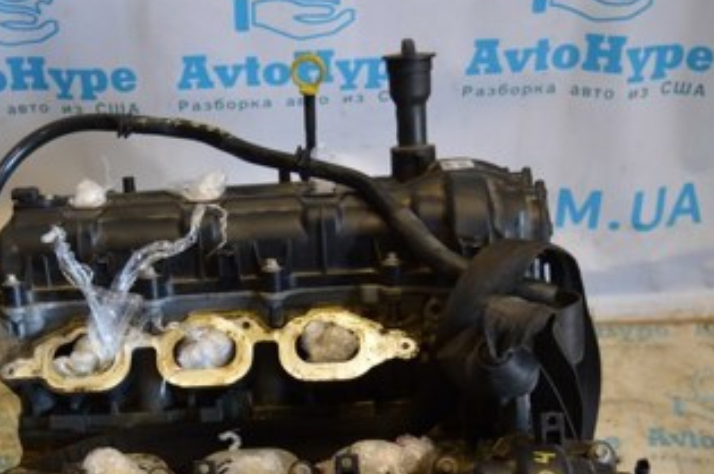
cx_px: 184
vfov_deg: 20.0
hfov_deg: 29.7
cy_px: 375
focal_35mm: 67
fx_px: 1327
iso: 450
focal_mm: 22
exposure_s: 1/60
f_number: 3.8
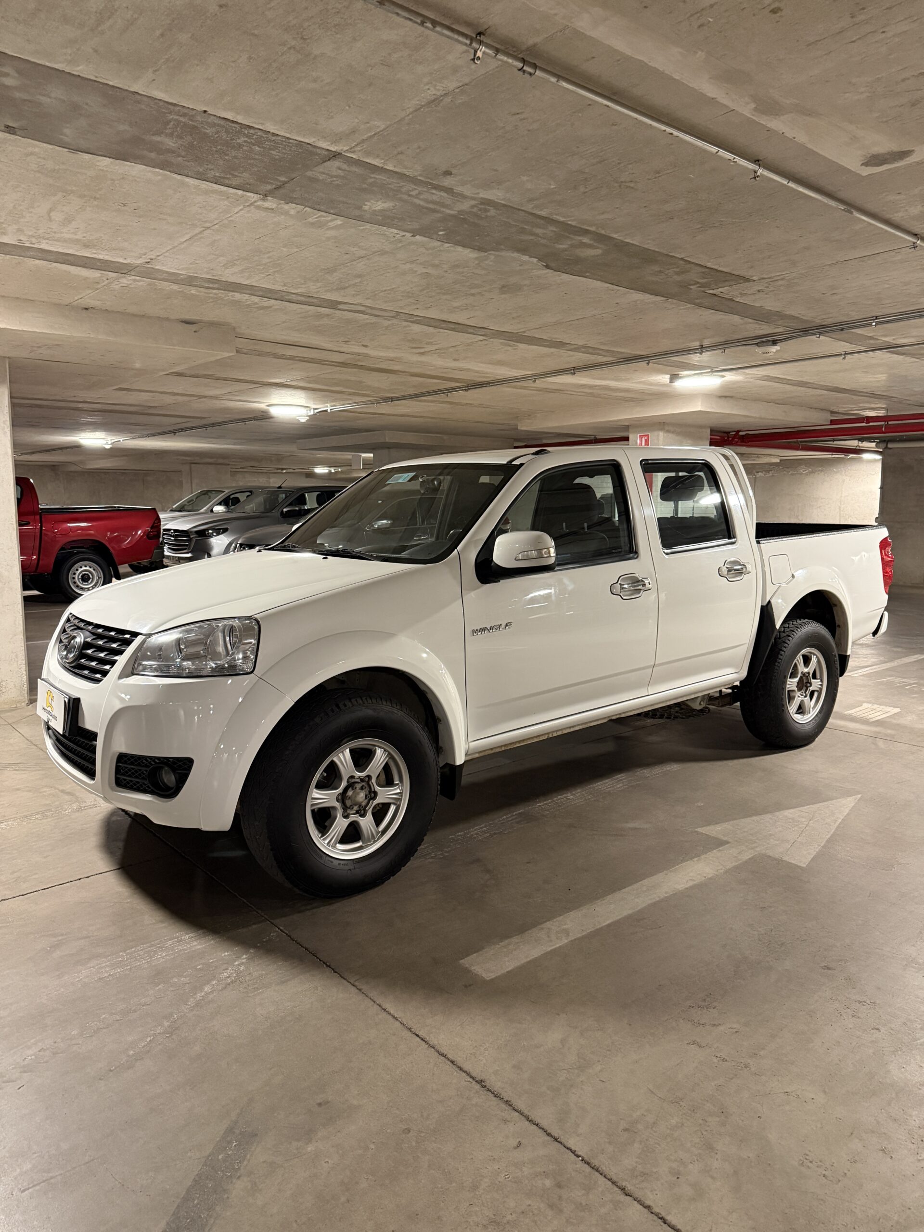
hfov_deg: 56.8
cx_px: 462
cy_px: 616
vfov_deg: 71.6
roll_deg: +0.1
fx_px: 854
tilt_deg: -7.2
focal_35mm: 24
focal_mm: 6.76
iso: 640
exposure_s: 1/33
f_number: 1.78
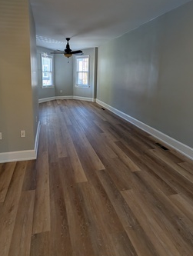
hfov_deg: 70.9
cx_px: 76
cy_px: 97
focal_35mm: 18
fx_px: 133
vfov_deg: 86.0
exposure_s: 1/60
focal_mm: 2.02
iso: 53
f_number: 1.7
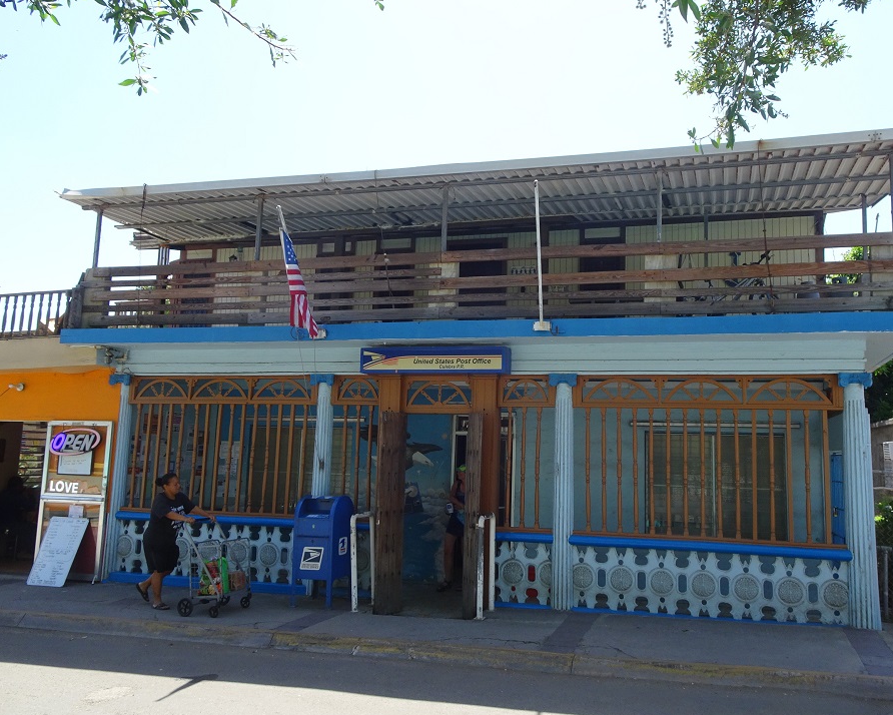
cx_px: 500
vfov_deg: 51.5
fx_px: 740
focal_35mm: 28
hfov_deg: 62.0
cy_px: 361
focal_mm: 4.1
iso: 80
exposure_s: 1/320
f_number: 3.5
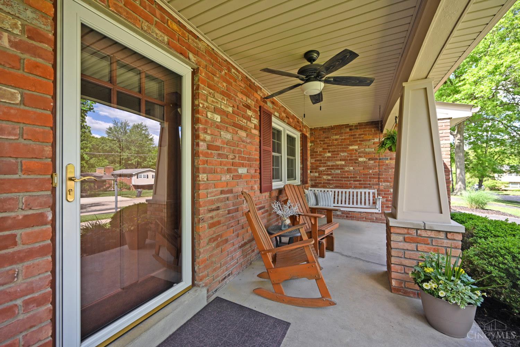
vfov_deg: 81.2
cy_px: 174
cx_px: 260
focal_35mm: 14
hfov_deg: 104.3
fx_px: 202
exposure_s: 1/250
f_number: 4
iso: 220
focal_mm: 14
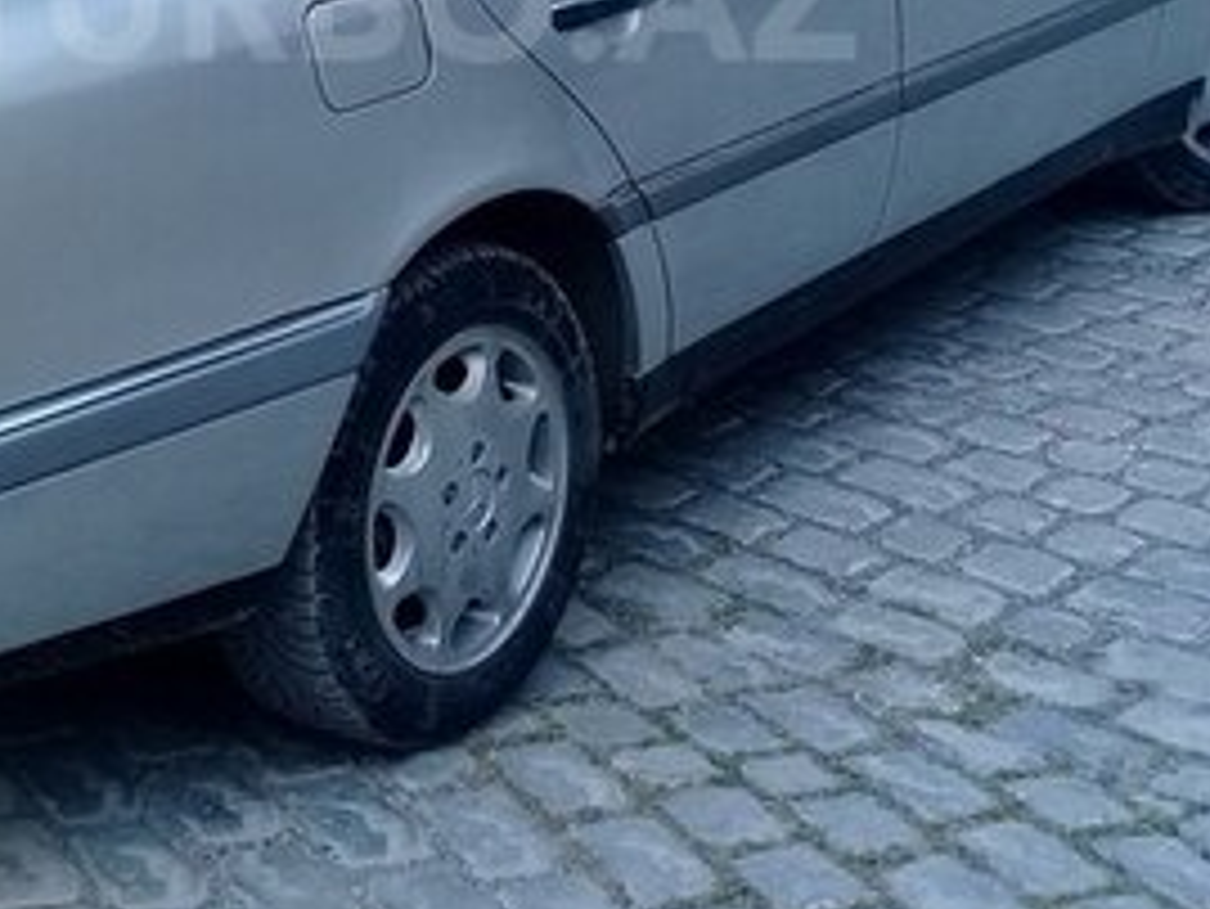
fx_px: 2658
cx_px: 396
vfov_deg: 18.9
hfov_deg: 25.5
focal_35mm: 76
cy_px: -7
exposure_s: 1/868
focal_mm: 3.3
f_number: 2.2
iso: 64
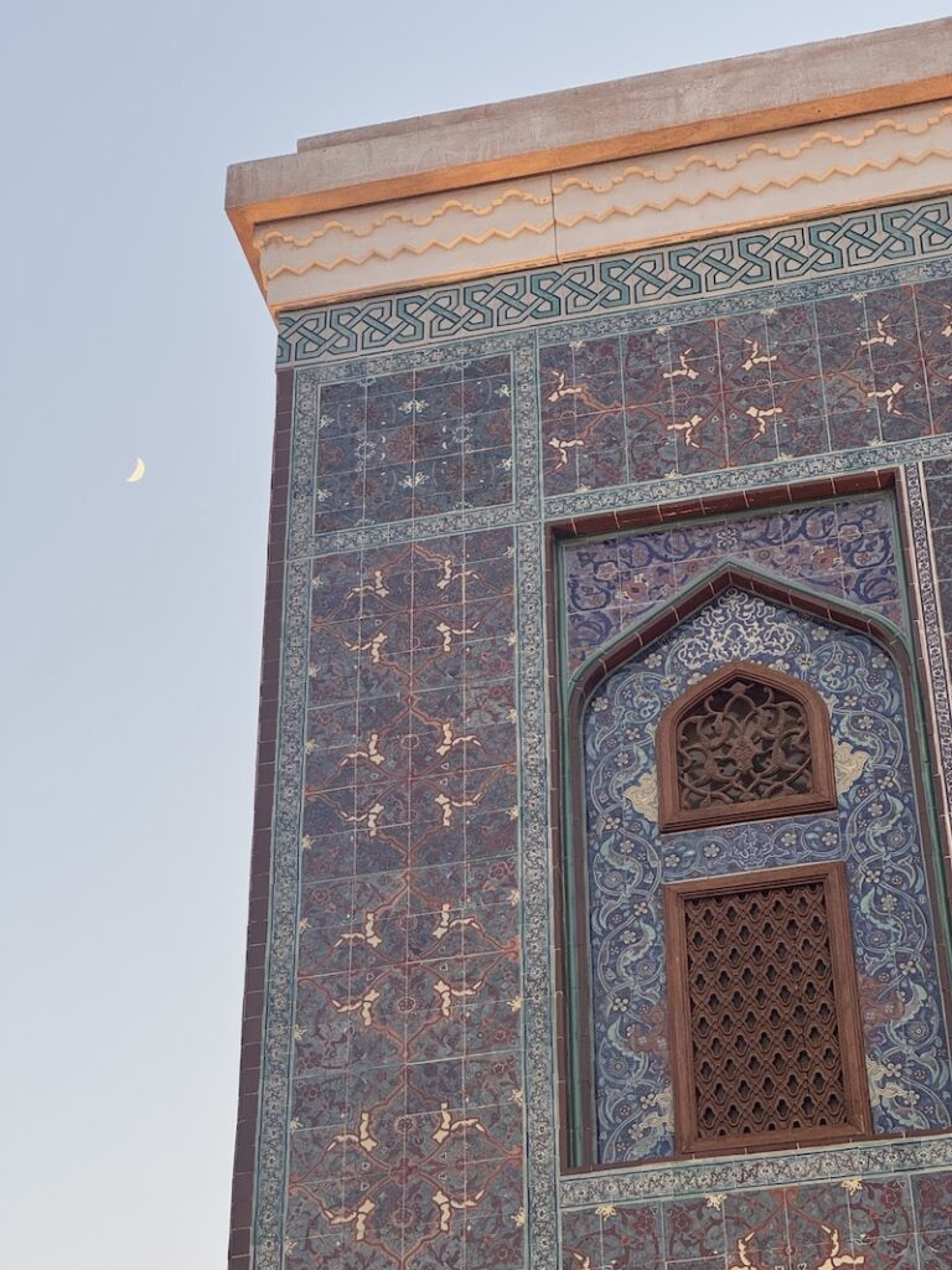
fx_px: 2824
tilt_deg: +38.8
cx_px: 476
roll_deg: +1.0
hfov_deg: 19.1
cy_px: 635
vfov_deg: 25.3
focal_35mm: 77
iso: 160
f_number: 2.8
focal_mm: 9
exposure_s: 1/74
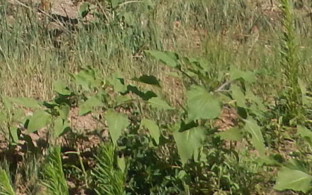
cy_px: -410
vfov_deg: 6.9
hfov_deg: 11.7
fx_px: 1429
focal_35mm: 168
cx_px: -206
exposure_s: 1/500
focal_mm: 4.5
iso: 125
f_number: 6.8
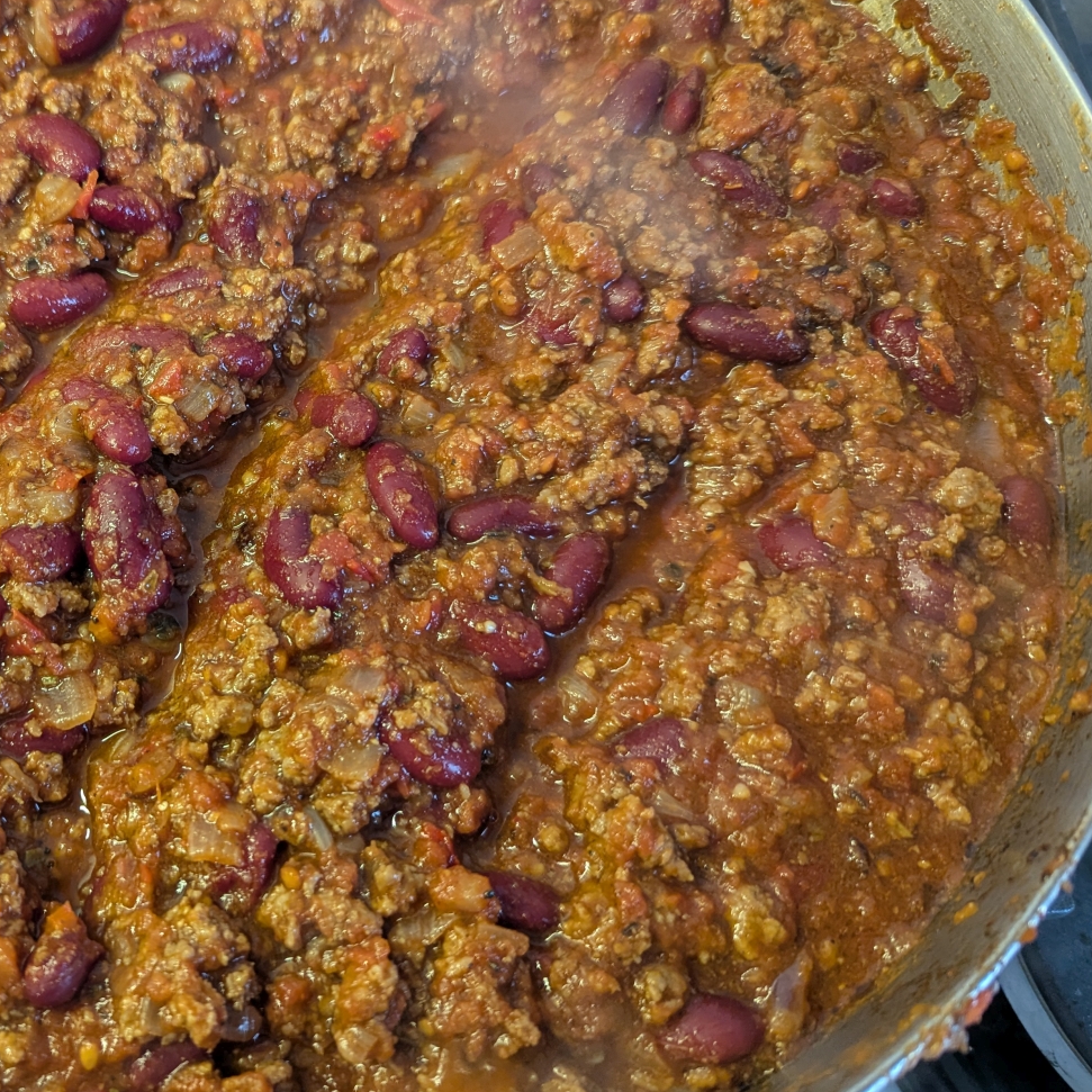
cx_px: 198
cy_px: 510
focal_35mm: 35
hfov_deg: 44.6
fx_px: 1249
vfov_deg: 47.2
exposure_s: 1/25
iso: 243
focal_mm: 6.81
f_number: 1.85
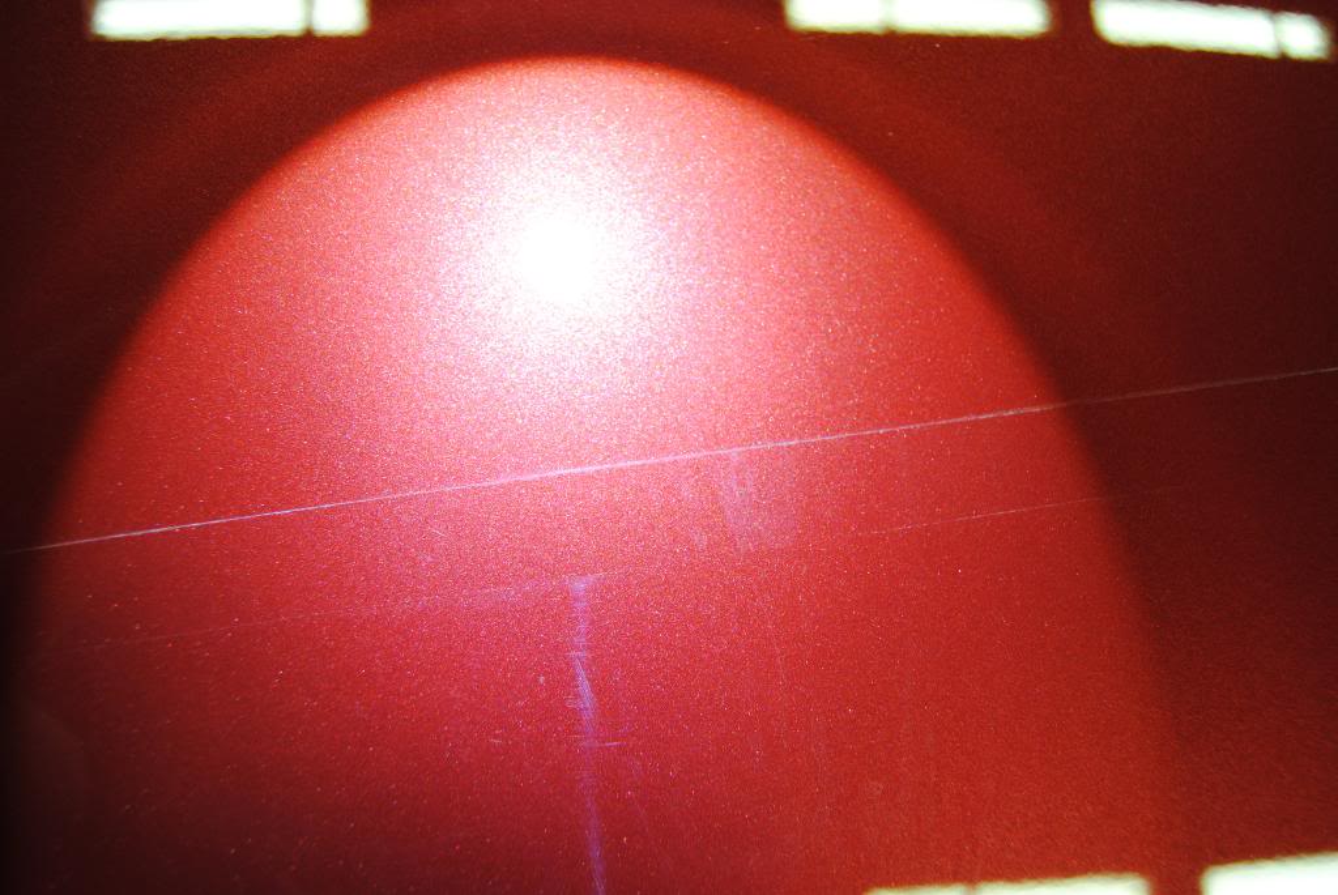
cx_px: 669
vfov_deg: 40.1
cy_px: 448
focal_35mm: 33
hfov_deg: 57.2
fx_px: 1228
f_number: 3.5
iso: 200
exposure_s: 1/25
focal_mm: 22
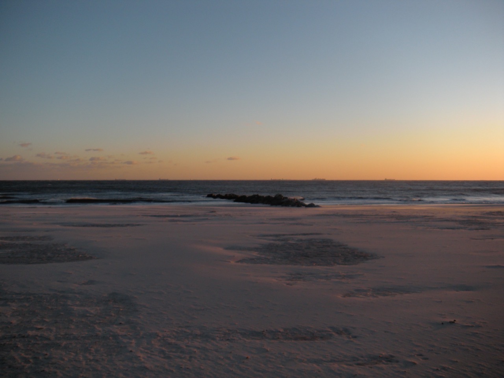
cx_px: 252
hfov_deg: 52.6
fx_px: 510
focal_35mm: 35
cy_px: 189
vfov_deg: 40.7
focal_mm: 5.9
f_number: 3.8
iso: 64
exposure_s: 1/293
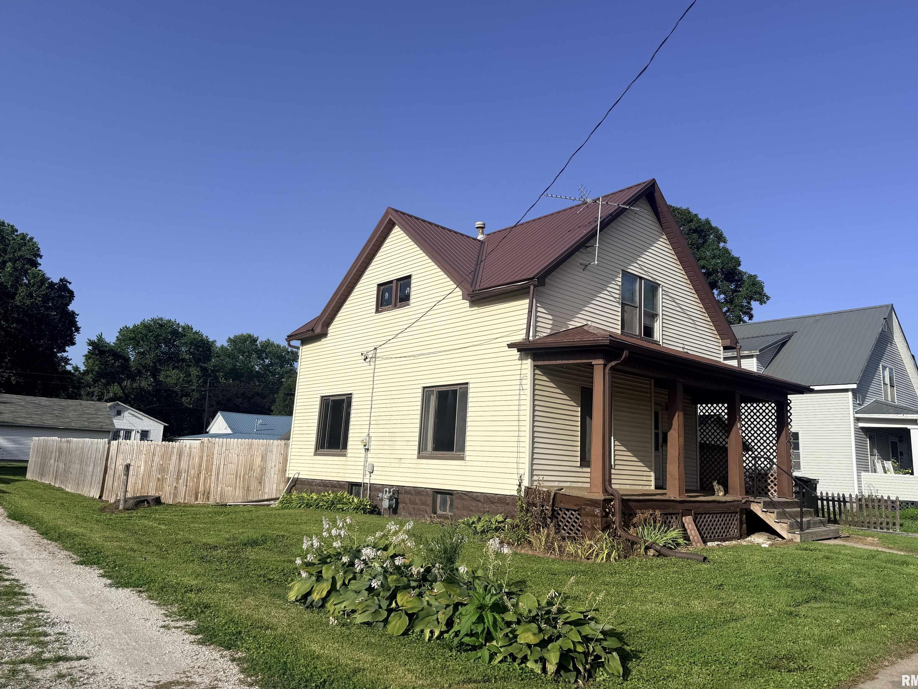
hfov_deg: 69.4
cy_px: 332
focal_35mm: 25
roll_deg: -2.7
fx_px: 663
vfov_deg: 54.9
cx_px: 471
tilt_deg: +12.0
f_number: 1.78
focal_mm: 6.76
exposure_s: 1/6711
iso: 80
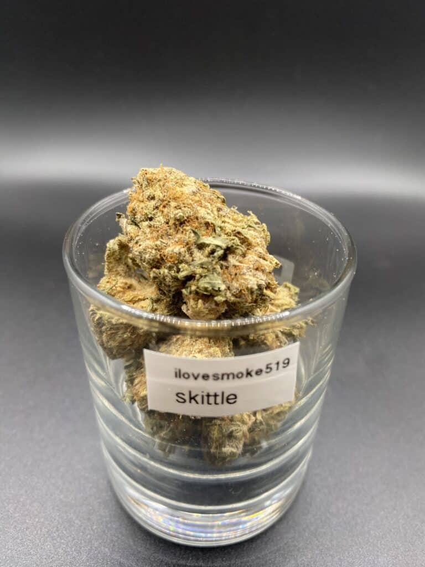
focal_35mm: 25
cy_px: 284
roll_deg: -2.0
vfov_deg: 69.4
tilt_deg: -34.8
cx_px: 212
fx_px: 409
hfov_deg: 54.9
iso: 100
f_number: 1.8
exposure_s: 1/120
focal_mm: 4.25
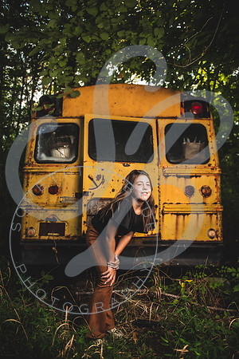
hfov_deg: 53.1
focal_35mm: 24
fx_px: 239
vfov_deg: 73.7
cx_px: 120
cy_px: 180
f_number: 2.8
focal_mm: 24
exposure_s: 1/160
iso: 100
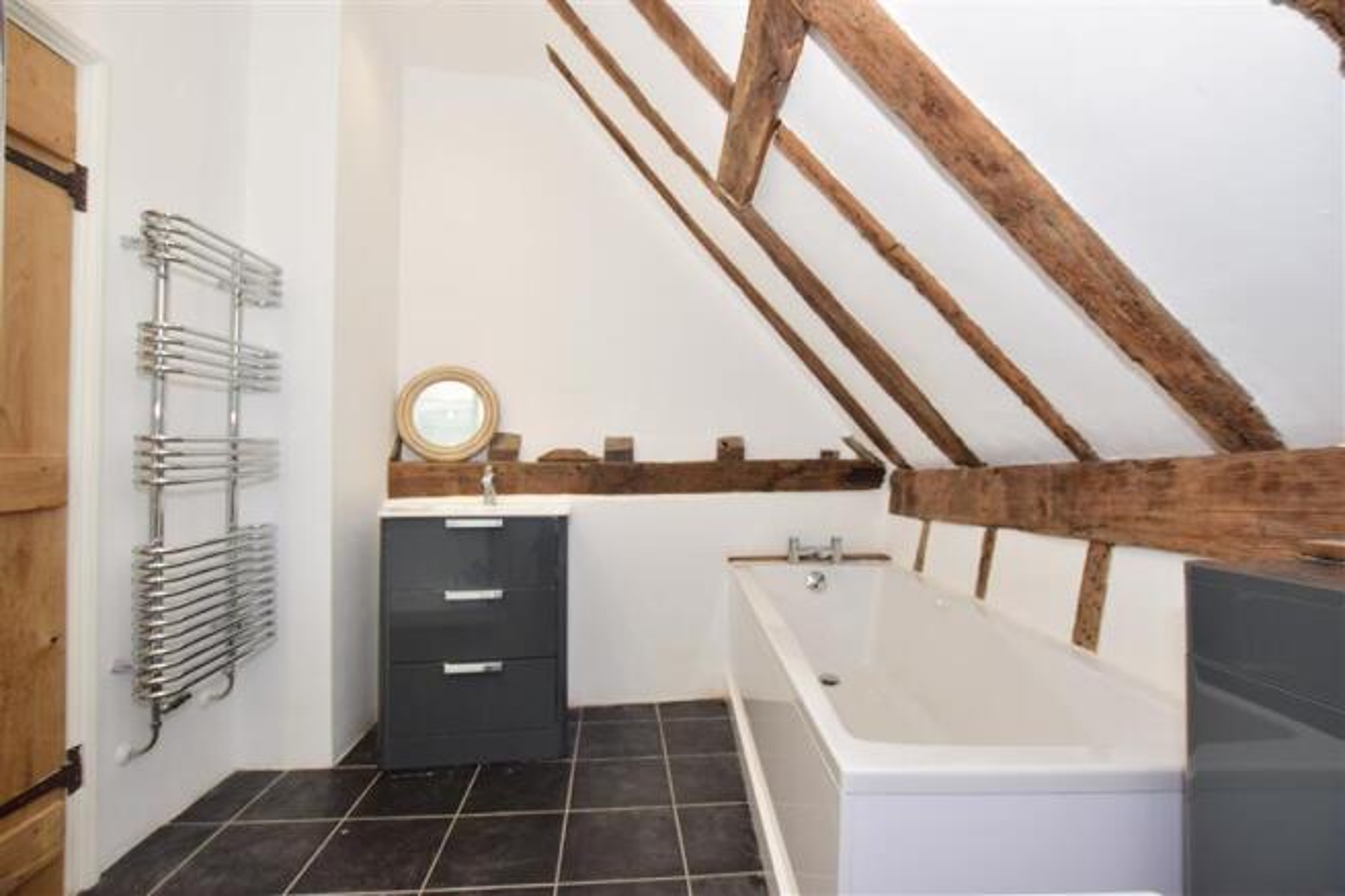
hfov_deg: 100.4
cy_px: 448
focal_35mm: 15
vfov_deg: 77.3
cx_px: 672
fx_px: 560
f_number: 5.6
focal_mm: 10
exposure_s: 1/60
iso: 400
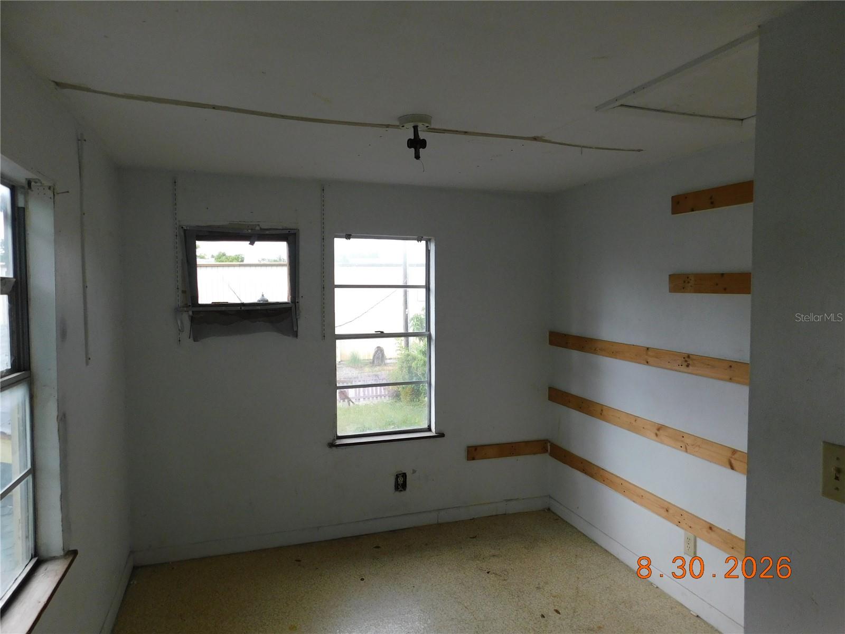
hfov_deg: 73.9
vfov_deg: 58.9
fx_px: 561
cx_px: 422
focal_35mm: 23
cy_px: 317
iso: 180
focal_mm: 4
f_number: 3
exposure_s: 1/30
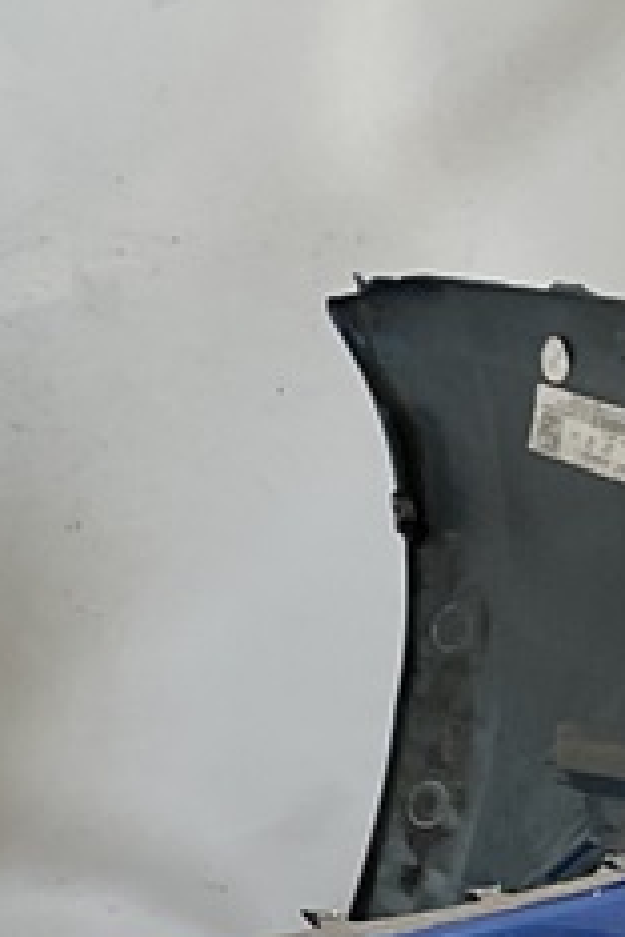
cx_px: -1142
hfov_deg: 8.9
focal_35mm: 130
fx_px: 3385
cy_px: 1077
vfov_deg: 15.3
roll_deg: +0.2
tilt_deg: -12.8
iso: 16
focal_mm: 3
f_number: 1.8
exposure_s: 1/353
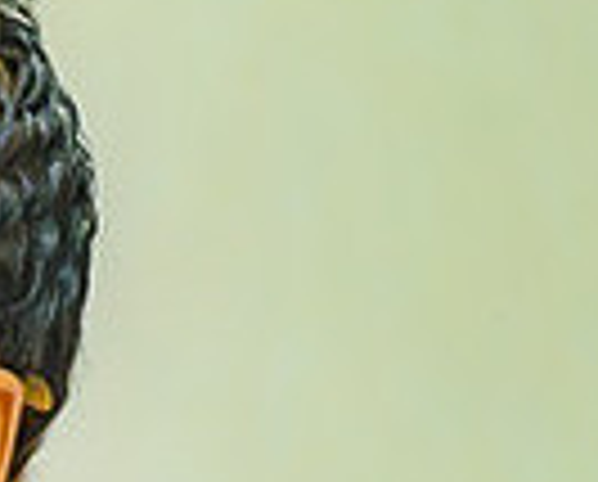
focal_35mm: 429
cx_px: -589
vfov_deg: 3.6
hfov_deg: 4.4
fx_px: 7609
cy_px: 336
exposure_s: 1/125
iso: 1000
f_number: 2.8
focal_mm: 70
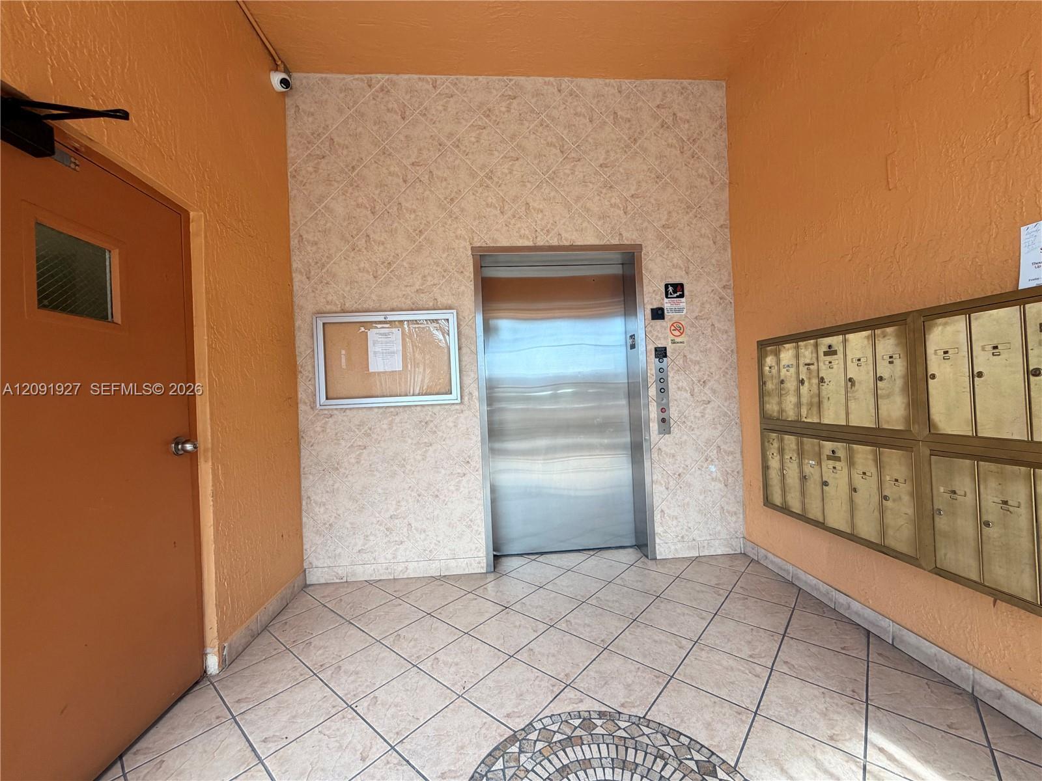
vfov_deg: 85.7
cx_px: 521
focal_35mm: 14
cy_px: 390
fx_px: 421
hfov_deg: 102.1
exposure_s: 1/121
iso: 100
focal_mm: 2.22
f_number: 2.2
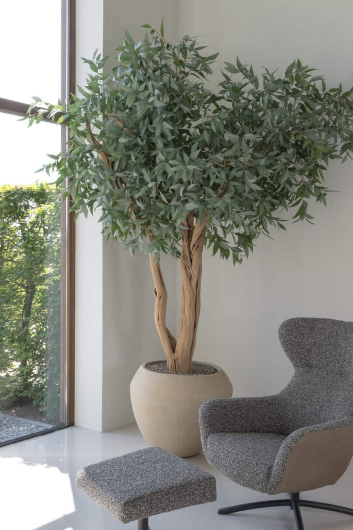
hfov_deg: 31.9
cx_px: 191
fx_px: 618
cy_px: 352
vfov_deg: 45.7
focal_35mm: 42
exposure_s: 1/8
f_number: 22
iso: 200
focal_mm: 31
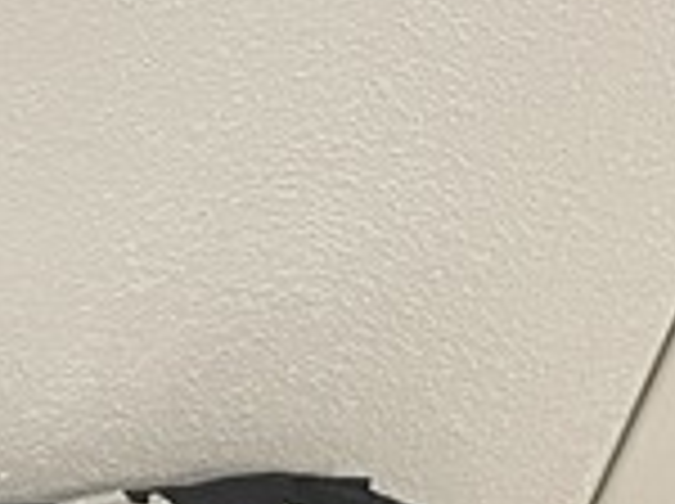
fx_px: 3465
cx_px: -940
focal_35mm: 178
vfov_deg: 7.9
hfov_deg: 9.8
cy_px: 1008
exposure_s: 1/60
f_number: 1.6
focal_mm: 4.2
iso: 320
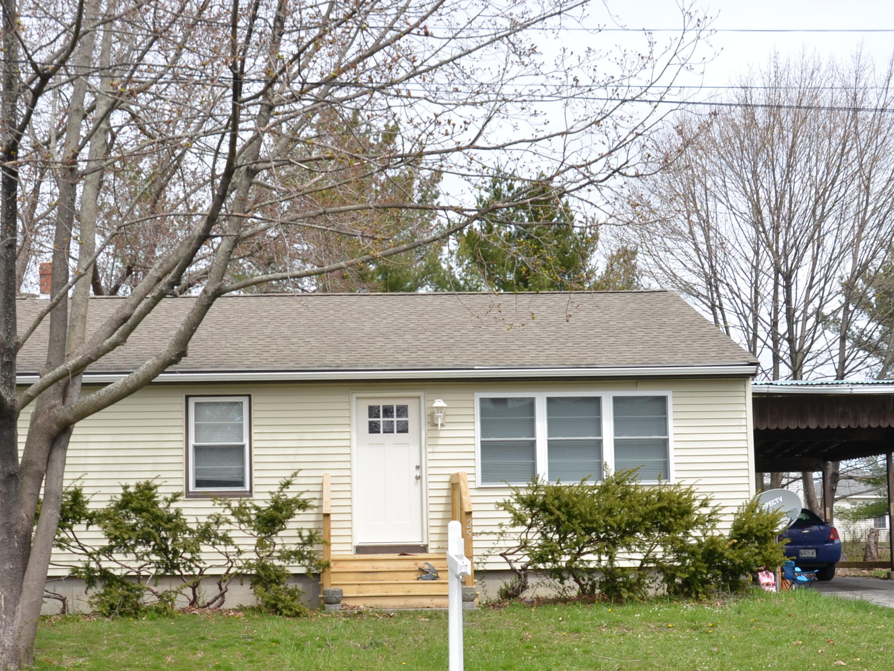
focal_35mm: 51
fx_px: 1317
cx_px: 348
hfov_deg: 37.3
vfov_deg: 28.4
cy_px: 450
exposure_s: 1/250
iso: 125
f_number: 8
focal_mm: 22
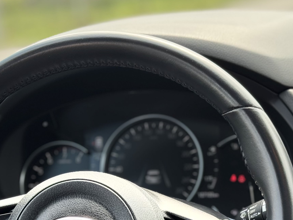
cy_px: 230
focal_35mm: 112
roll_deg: +6.5
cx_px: 94
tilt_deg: -13.8
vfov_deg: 13.0
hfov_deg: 17.5
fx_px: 948
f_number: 1.78
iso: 64
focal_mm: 6.76
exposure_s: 1/333
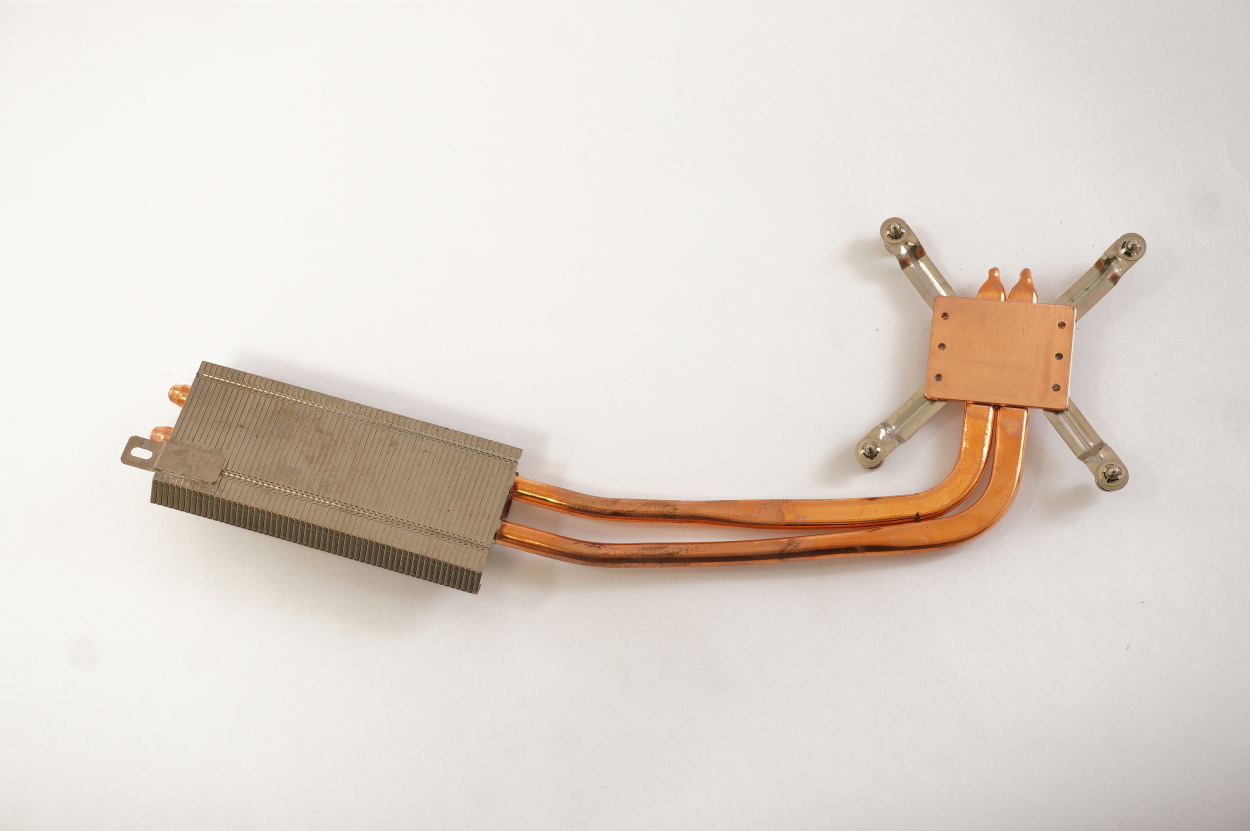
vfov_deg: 28.9
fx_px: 1613
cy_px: 416
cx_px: 625
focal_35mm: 46
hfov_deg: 42.4
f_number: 5.6
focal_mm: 31
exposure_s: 1/15
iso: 500
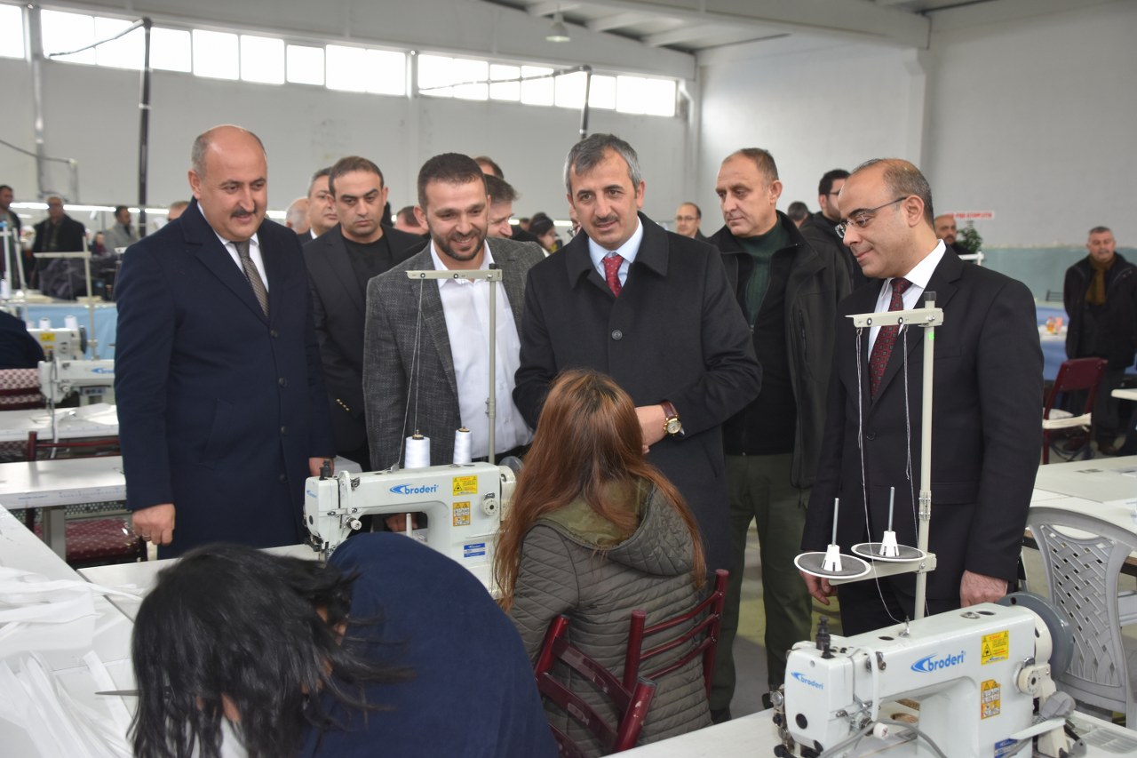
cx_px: 568
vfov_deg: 31.9
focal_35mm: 42
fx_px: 1326
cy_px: 379
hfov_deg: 46.4
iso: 320
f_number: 4
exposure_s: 1/60
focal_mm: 28
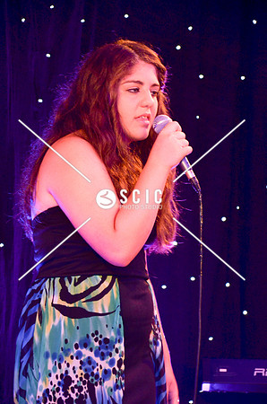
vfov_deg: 13.1
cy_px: 202
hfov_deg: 8.7
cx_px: 134
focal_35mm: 158
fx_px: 1760
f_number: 5.6
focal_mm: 105
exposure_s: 1/60
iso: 800
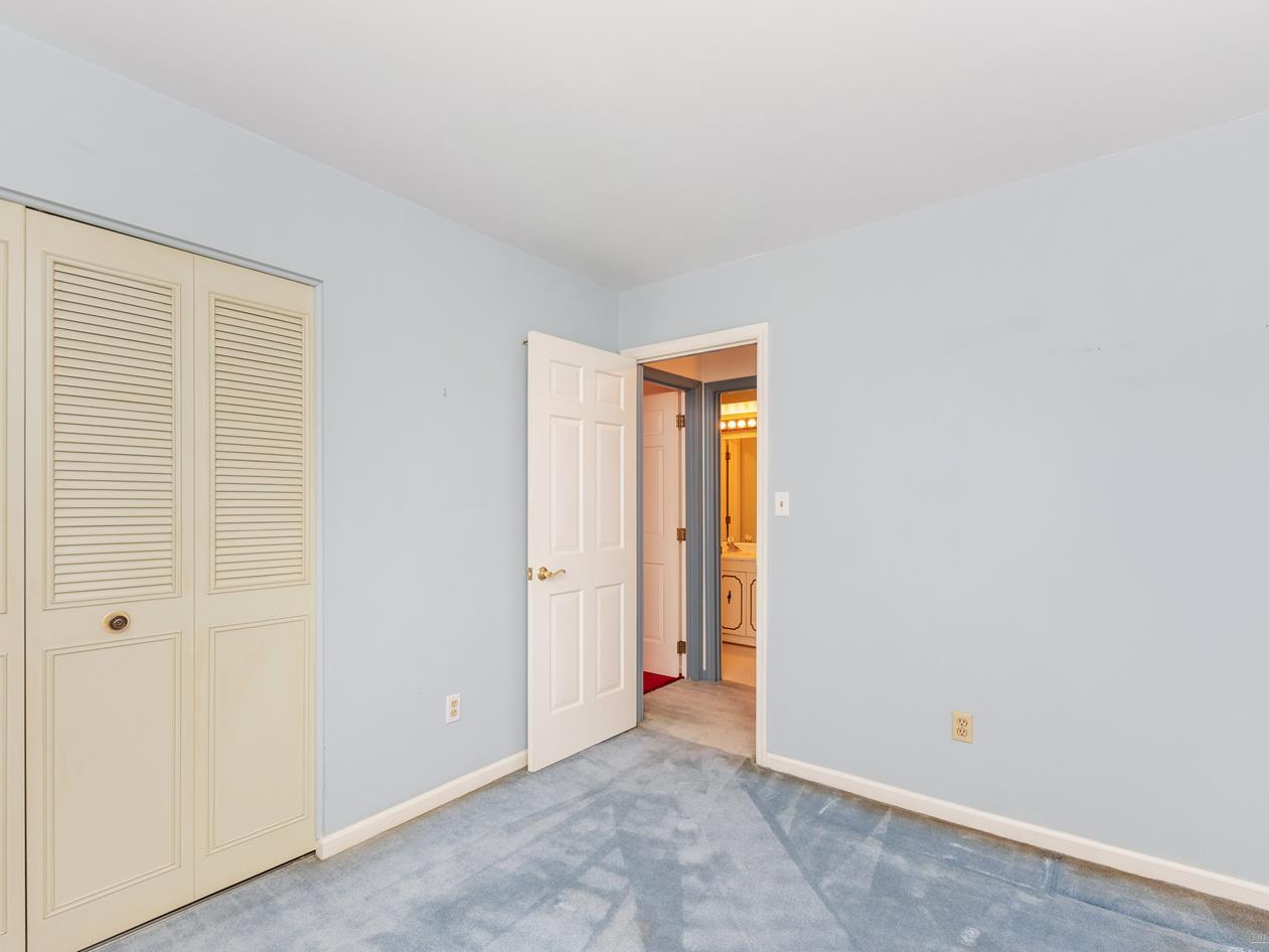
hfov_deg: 94.5
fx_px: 587
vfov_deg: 78.1
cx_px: 625
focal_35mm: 16
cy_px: 489
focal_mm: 14
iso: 800
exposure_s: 1/100
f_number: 5.6
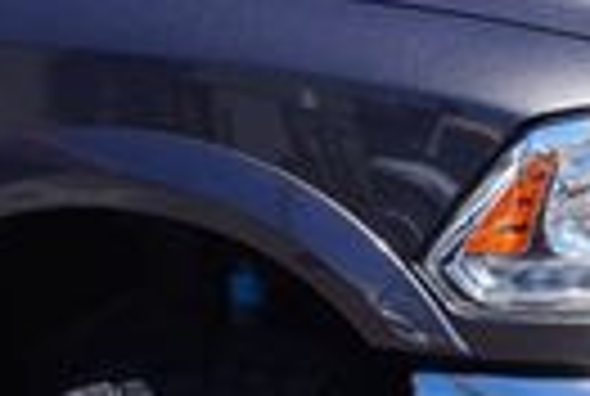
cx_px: -50
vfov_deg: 9.0
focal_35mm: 153
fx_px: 2520
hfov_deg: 13.1
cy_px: 202
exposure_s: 1/80
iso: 100
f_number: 13
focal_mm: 21
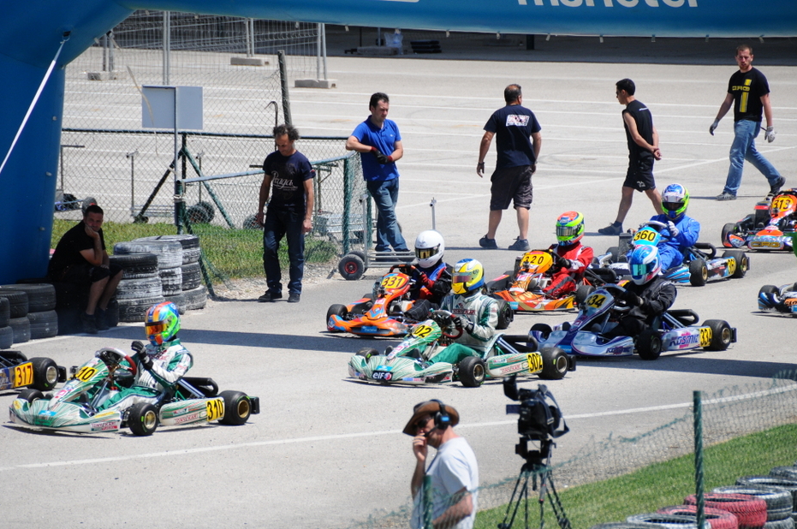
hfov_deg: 6.3
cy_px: 274
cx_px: 398
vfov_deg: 4.2
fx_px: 7296
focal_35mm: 330
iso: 400
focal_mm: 200
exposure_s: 1/2000
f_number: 5.6
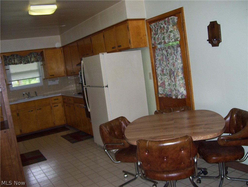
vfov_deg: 39.7
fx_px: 258
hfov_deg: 51.3
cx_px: 124
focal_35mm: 36
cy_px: 94
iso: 125
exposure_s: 1/60
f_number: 2.7
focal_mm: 6
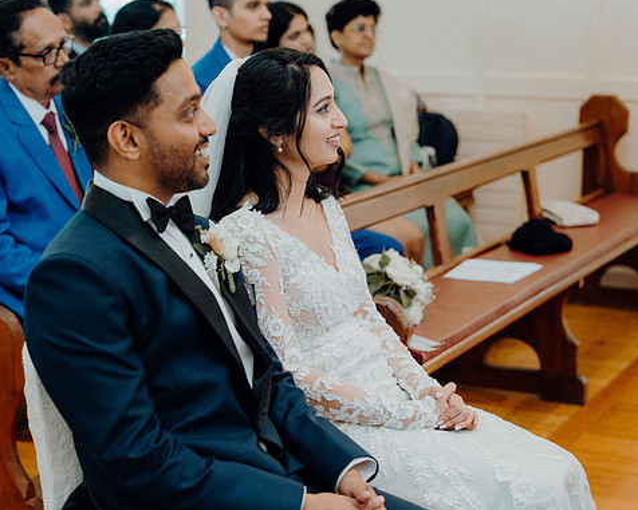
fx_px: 1511
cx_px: 271
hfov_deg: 23.8
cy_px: 252
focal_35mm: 80
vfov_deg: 19.2
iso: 2500
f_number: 3.5
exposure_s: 1/250
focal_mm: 70
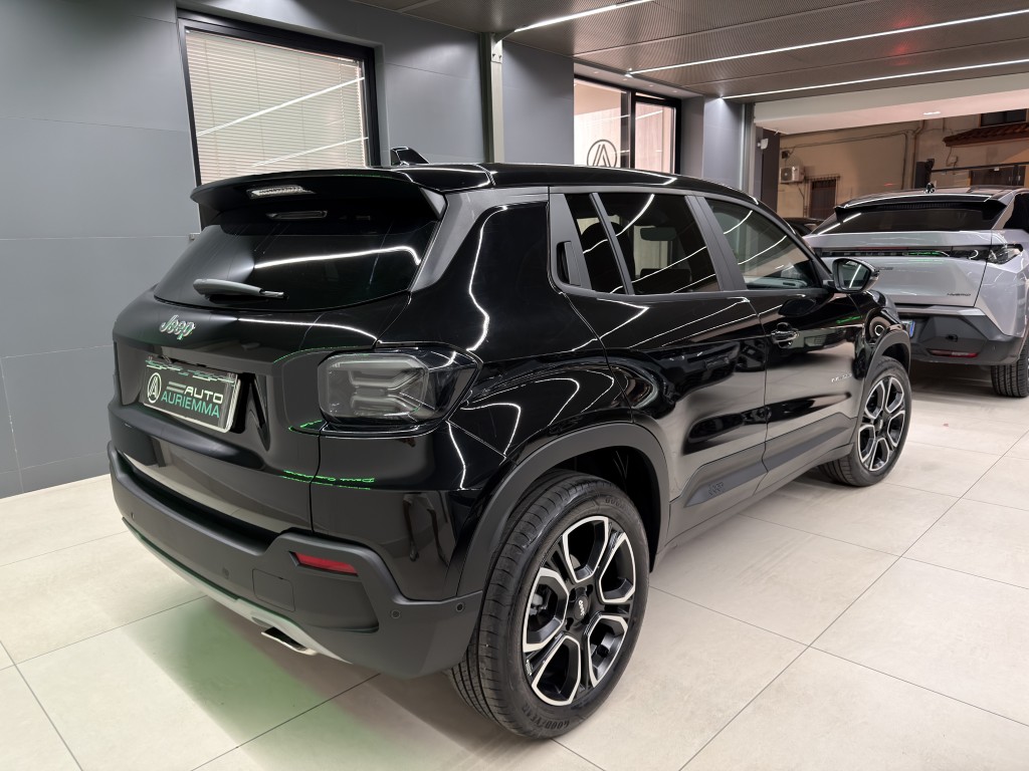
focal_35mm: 24
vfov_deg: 56.8
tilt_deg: -11.8
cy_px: 386
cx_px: 514
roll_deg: +2.2
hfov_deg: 71.6
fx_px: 713
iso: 400
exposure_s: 1/33
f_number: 1.78
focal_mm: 6.76
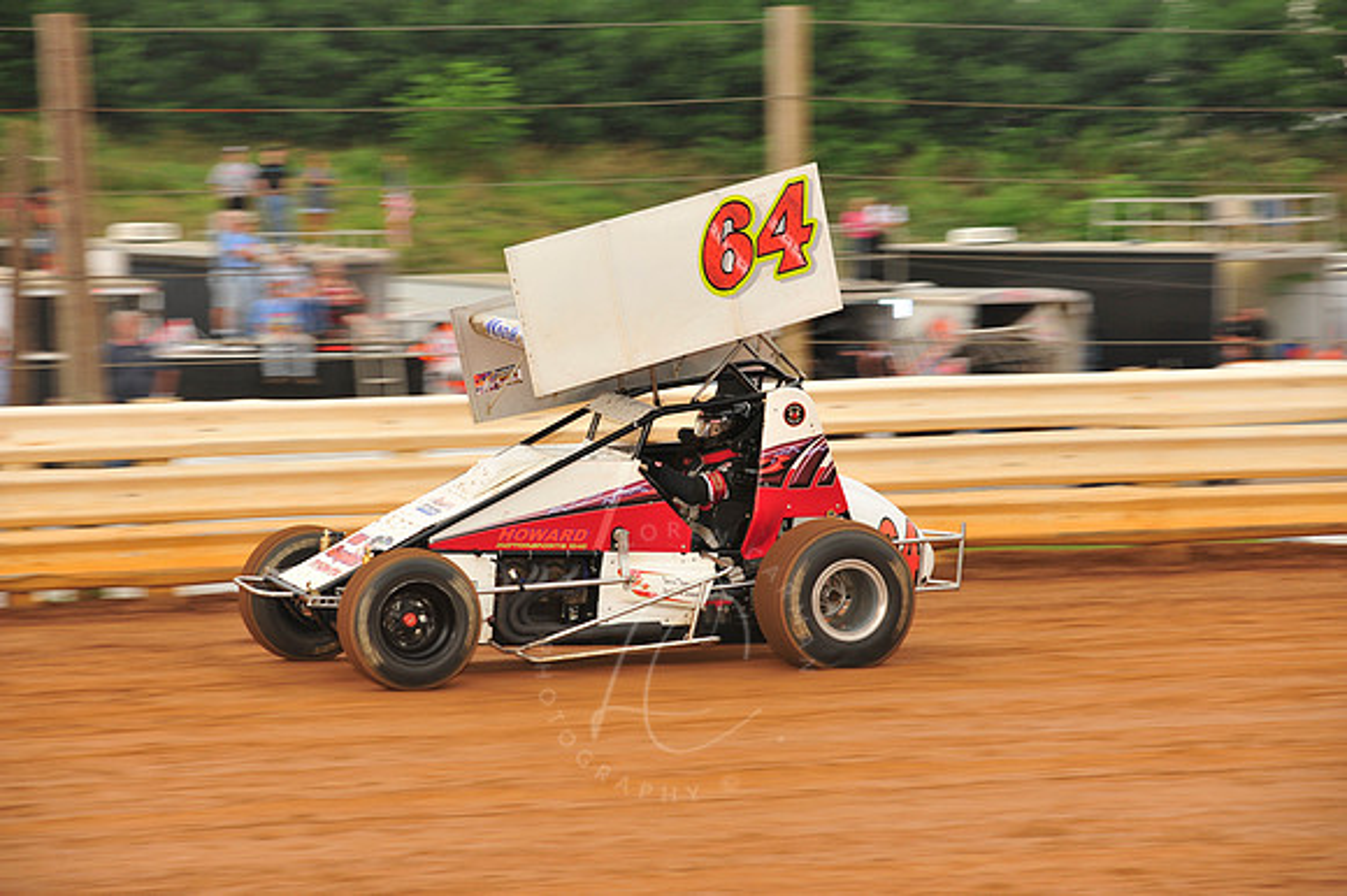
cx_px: 674
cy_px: 448
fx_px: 5422
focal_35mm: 145
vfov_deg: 9.5
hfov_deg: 14.2
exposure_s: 1/320
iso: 640
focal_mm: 145
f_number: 7.1
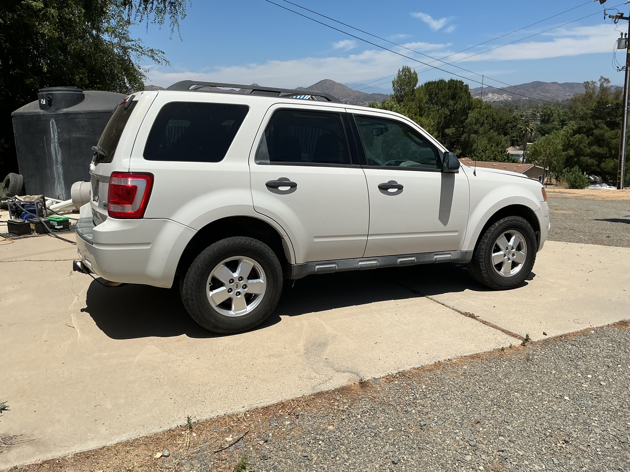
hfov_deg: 61.7
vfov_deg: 48.2
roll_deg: +1.5
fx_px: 528
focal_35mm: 29
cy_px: 236
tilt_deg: -12.7
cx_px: 315
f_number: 1.8
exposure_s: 1/3534
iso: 25
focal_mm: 3
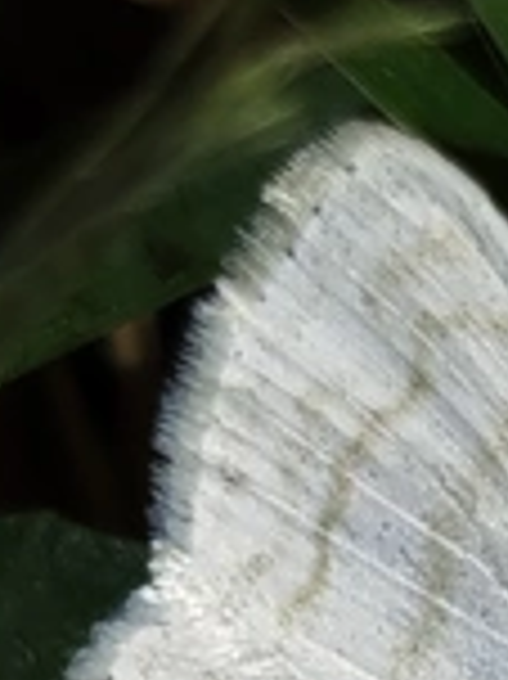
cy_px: 932
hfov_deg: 5.8
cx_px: 544
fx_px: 4977
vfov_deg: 7.7
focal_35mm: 254
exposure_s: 1/50
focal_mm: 5.31
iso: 50
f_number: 1.7
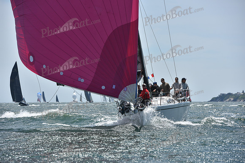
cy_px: 82
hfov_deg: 10.5
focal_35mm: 195
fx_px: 1327
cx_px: 122
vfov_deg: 7.0
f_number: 8
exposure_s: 1/1250
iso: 250
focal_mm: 195
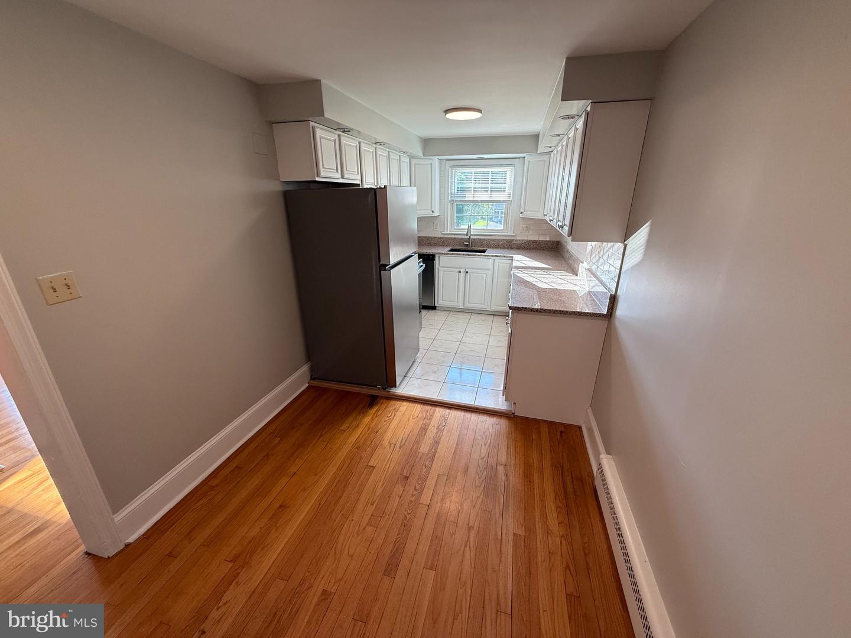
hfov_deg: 102.1
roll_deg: +0.2
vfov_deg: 85.7
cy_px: 319
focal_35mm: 14
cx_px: 426
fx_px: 344
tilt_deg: -18.3
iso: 125
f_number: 2.2
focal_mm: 2.22
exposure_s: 1/120
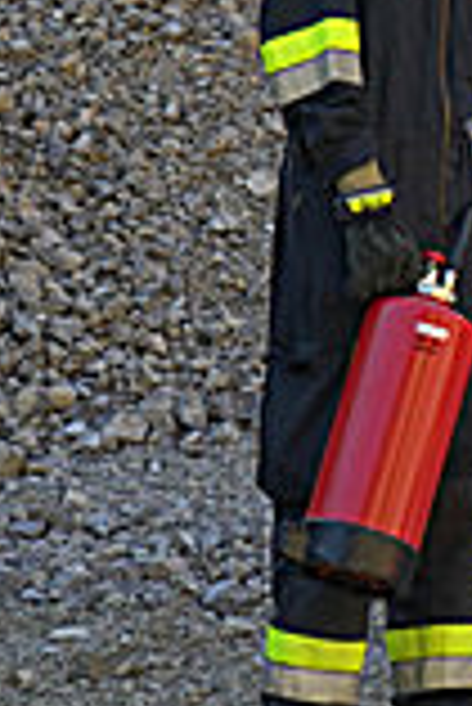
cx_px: 917
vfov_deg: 7.5
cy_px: 281
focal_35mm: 275
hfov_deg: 4.9
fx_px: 5396
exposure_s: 1/2000
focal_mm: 70
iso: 1250
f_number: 5.6
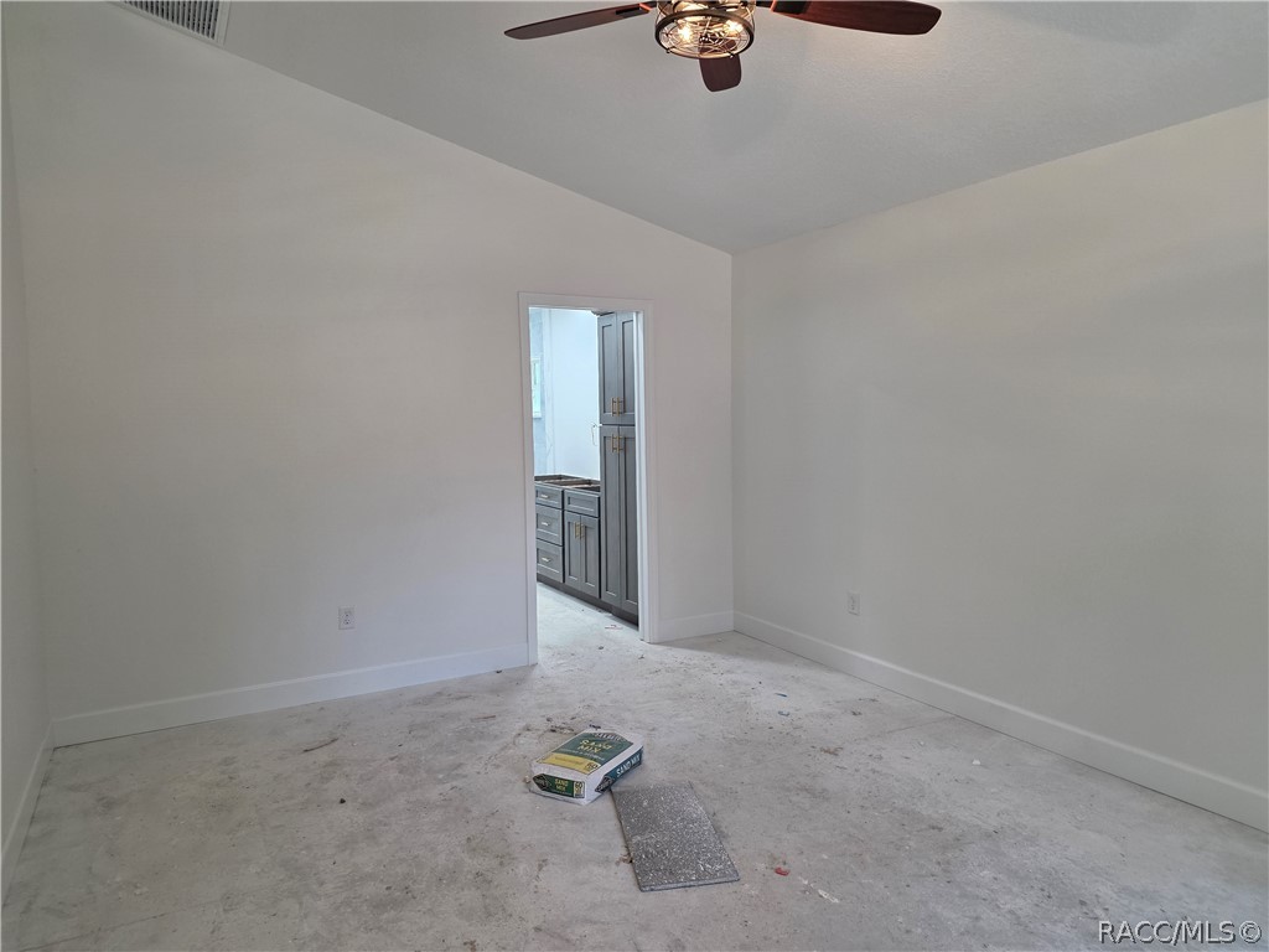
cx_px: 634
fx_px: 843
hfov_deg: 73.9
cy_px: 476
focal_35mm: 23
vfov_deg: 58.9
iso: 200
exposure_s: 1/120
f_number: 1.7
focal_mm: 6.25
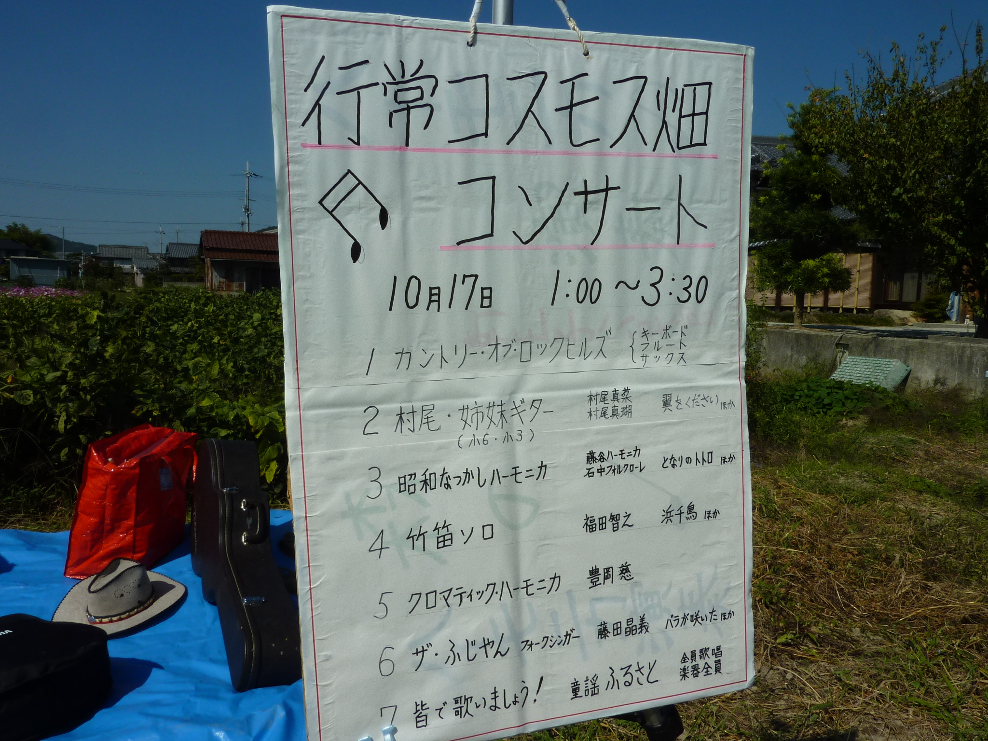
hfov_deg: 69.4
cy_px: 370
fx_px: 714
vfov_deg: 54.9
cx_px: 494
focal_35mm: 25
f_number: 5.6
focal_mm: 4.1
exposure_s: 1/1000
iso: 80
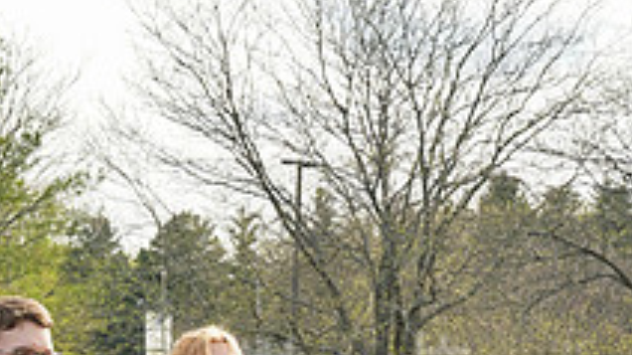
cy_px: 609
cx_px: 191
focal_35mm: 130
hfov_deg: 16.4
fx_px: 2179
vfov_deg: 9.0
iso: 250
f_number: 6.3
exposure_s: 1/250
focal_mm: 39
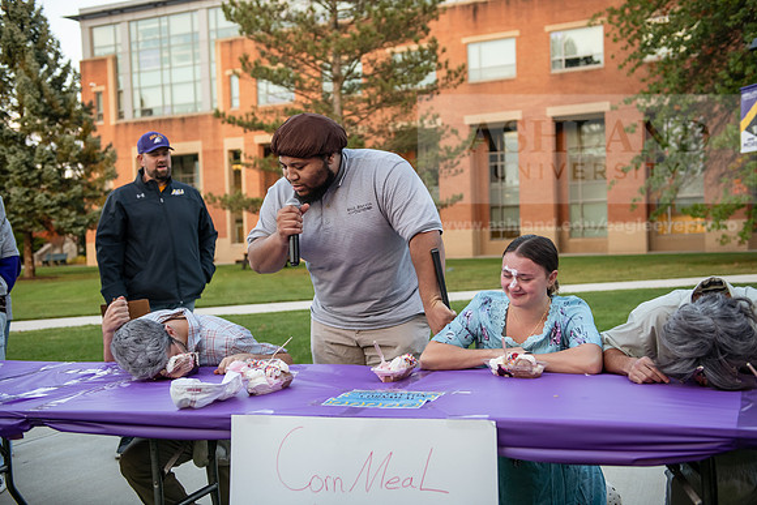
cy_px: 252
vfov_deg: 30.5
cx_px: 378
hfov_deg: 44.5
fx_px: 925
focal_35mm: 44
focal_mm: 44
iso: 800
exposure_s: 1/400
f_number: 3.2
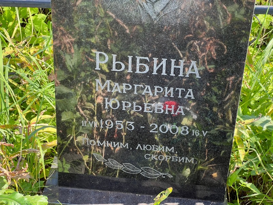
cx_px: 136
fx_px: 607
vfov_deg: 19.1
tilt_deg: -34.0
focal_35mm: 77
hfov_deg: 25.3
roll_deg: +0.3
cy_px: 102
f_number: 2.8
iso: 64
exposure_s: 1/121
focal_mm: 9
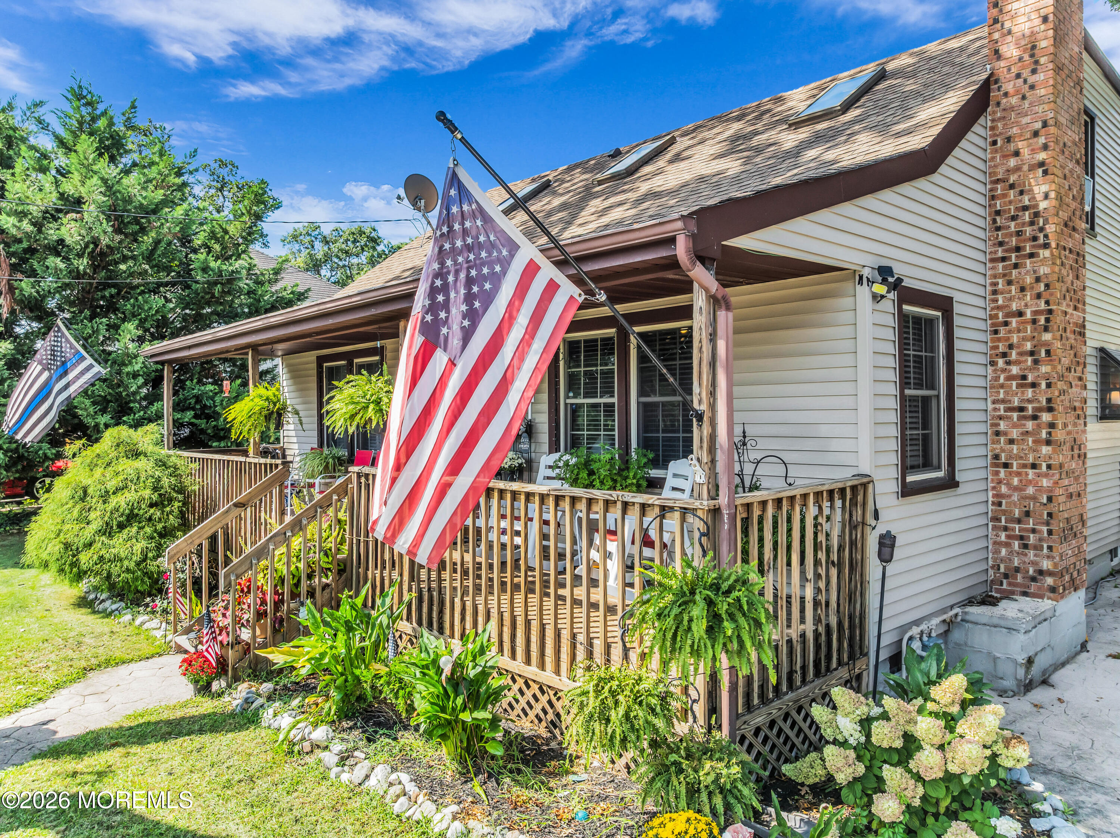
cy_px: 419
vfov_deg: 56.8
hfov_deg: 71.6
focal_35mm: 24
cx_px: 560
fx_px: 776
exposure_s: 1/1000
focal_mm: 12.29
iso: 140
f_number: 2.8
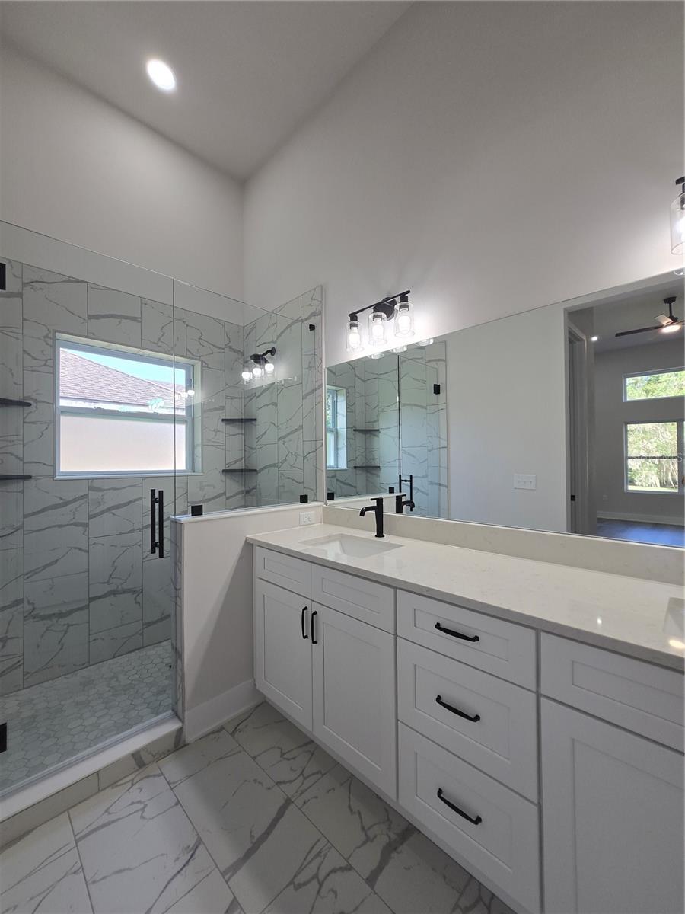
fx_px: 343
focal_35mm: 13
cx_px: 342
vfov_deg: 106.2
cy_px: 457
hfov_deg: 89.9
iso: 32
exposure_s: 1/60
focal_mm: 1.7
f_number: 2.2
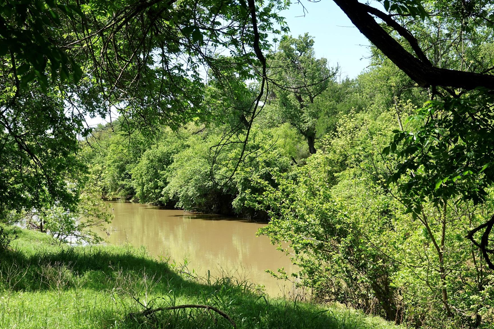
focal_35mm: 61
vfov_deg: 22.3
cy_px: 173
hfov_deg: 32.8
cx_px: 206
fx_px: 837
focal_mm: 18.92
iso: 100
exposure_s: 1/320
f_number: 4
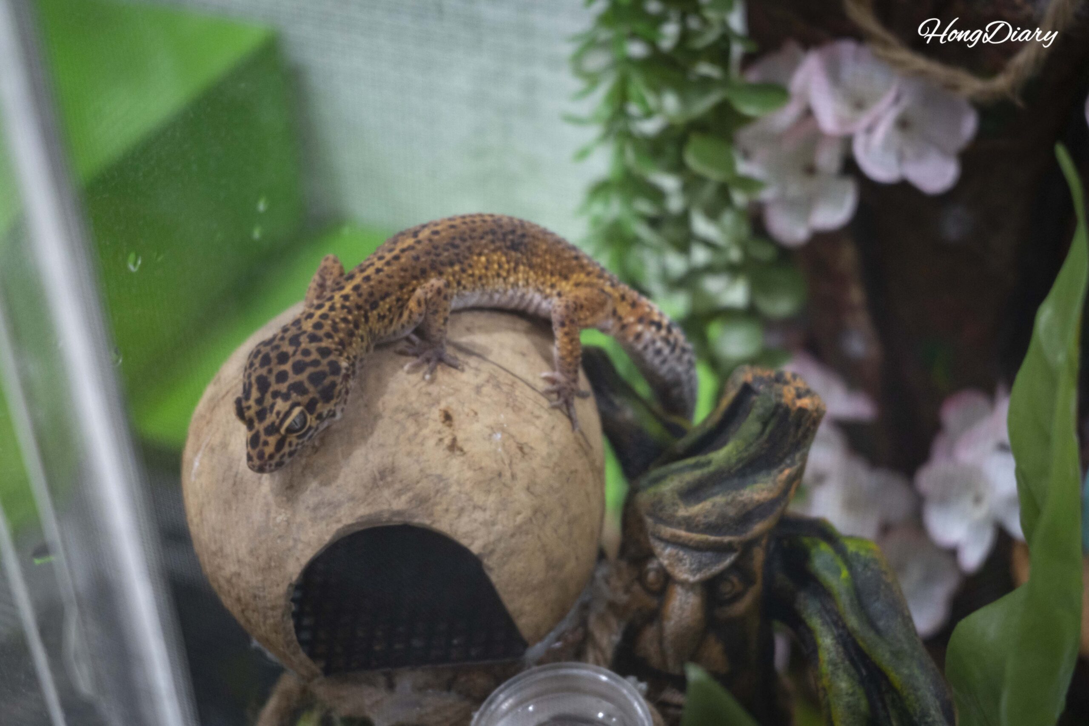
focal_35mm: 60
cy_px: 363
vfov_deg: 22.6
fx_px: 1815
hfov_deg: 33.4
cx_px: 544
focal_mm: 60
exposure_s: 1/60
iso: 4000
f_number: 5.6
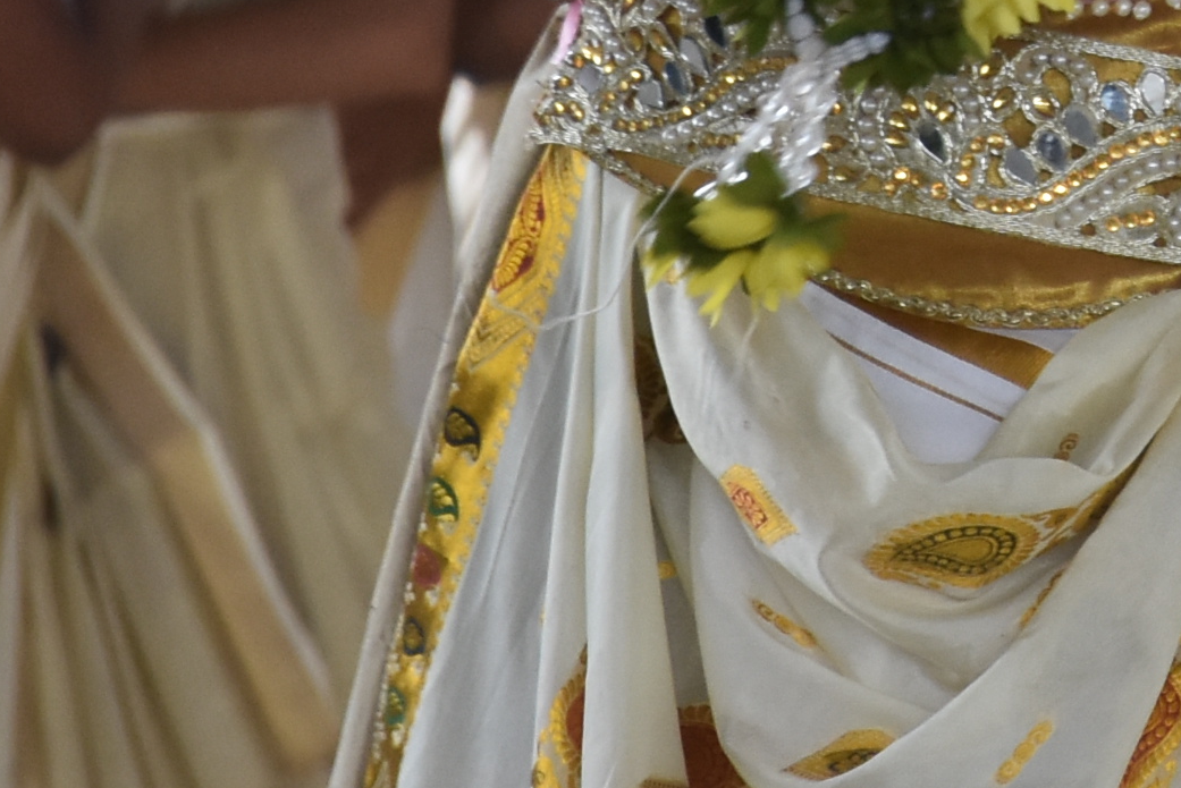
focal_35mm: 680
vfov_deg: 2.0
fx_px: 22321
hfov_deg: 3.0
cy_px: -660
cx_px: 1596
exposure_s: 1/250
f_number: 5.6
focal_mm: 105
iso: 800
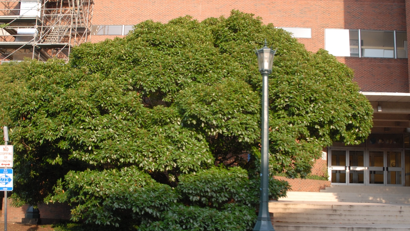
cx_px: 203
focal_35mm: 45
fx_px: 489
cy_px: 128
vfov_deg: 26.5
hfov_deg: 45.5
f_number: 8
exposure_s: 1/180
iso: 400
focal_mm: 28
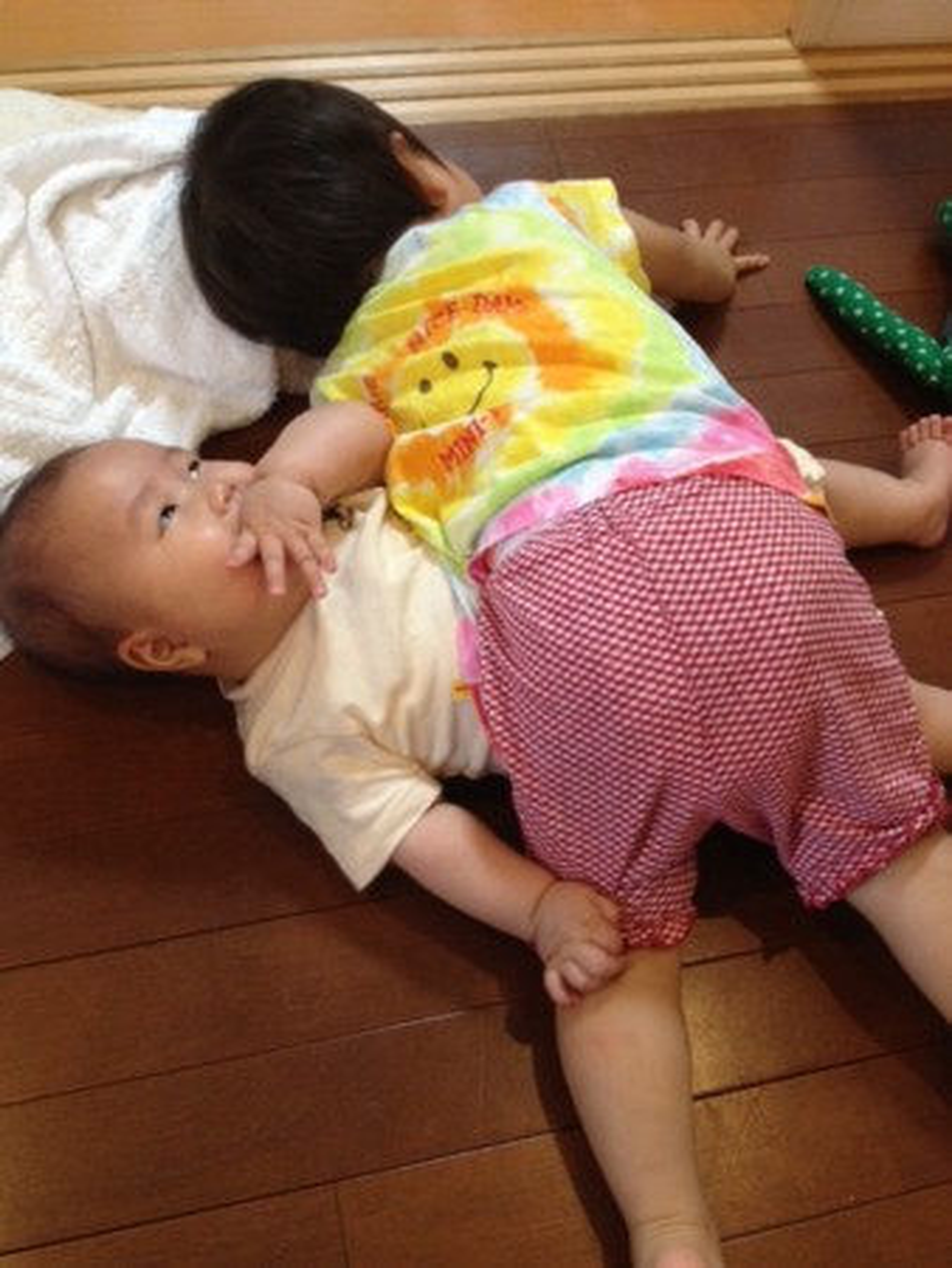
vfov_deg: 52.6
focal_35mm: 35
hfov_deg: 40.7
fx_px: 1282
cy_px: 634
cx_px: 476
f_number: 2.4
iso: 200
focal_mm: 4.28
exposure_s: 1/20
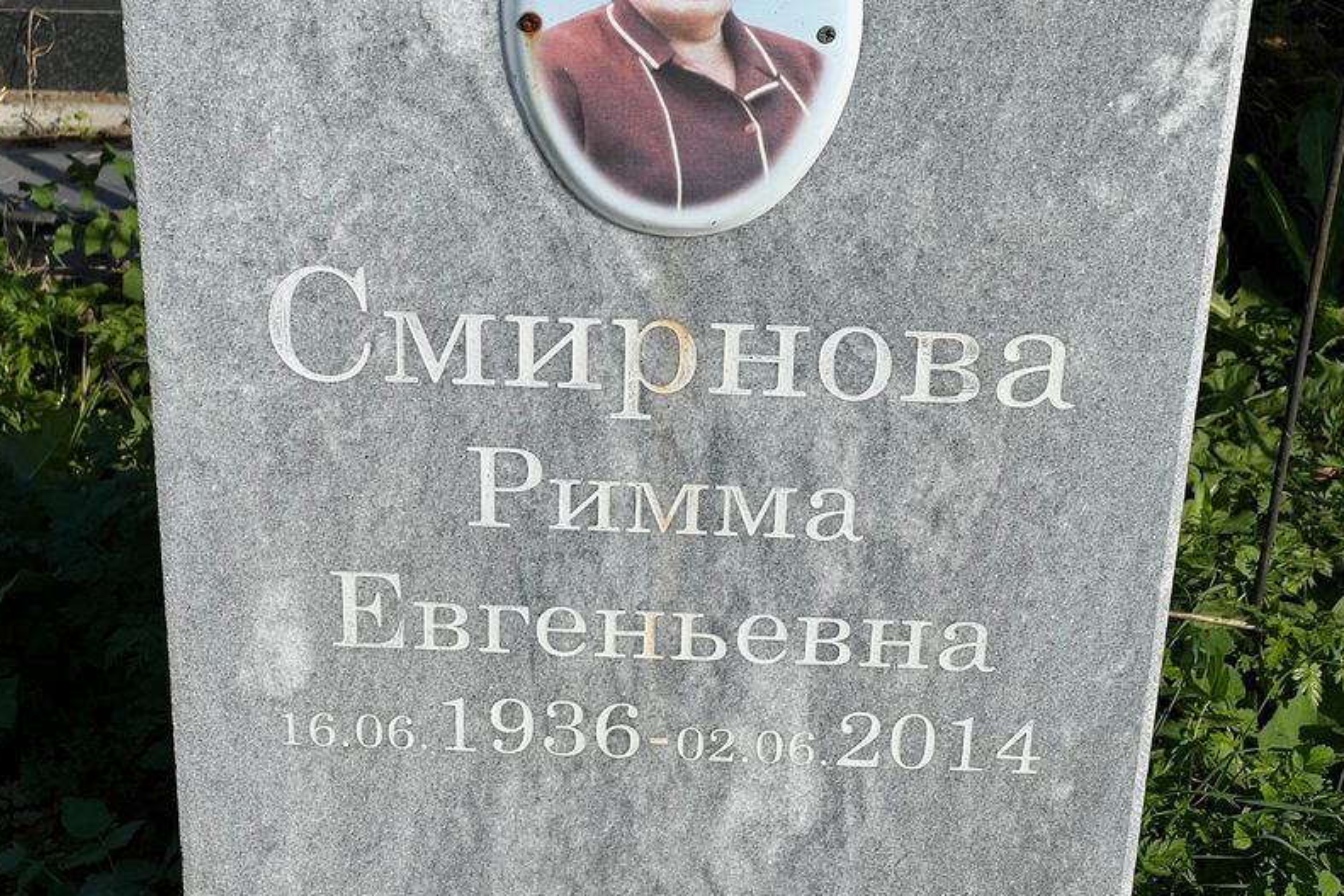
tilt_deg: -30.4
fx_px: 3023
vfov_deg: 16.8
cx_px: 668
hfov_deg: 25.1
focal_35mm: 81
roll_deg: -1.5
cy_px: 483
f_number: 2.8
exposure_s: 1/1410
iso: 32
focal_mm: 9
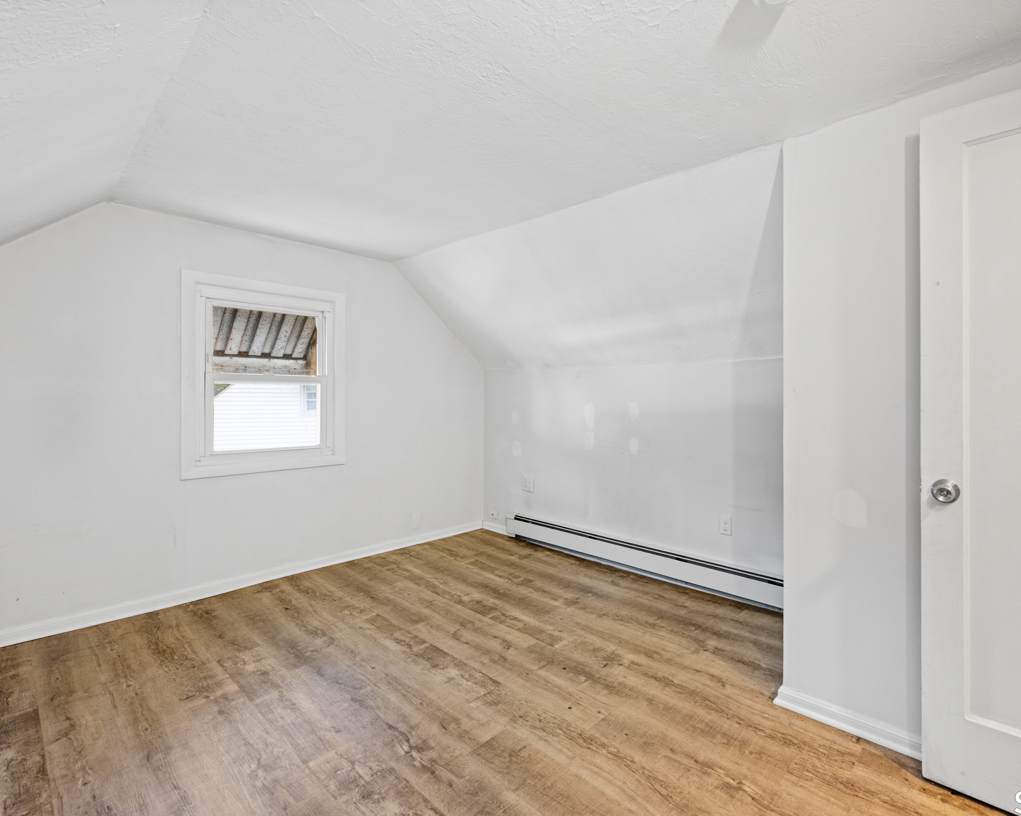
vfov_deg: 80.4
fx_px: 483
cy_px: 410
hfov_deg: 92.6
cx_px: 578
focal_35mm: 16
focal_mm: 14
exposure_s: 1/5
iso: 250
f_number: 8
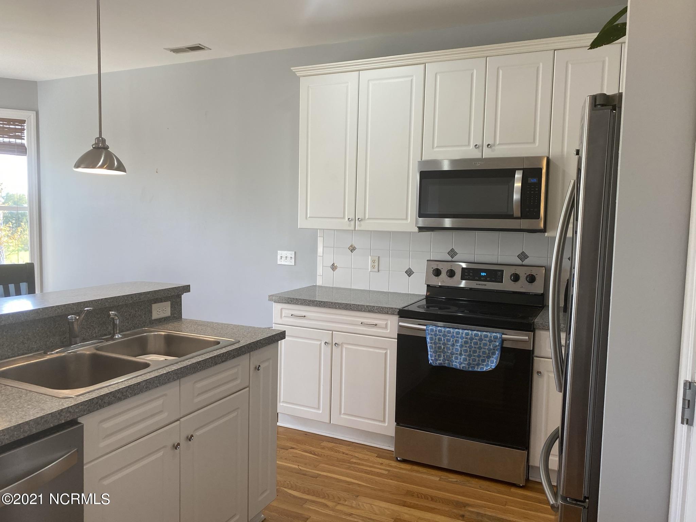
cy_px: 261
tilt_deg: -4.9
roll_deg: -1.5
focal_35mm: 26
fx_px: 523
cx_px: 348
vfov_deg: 53.1
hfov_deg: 67.3
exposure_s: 1/120
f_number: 1.8
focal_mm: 4.25
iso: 80
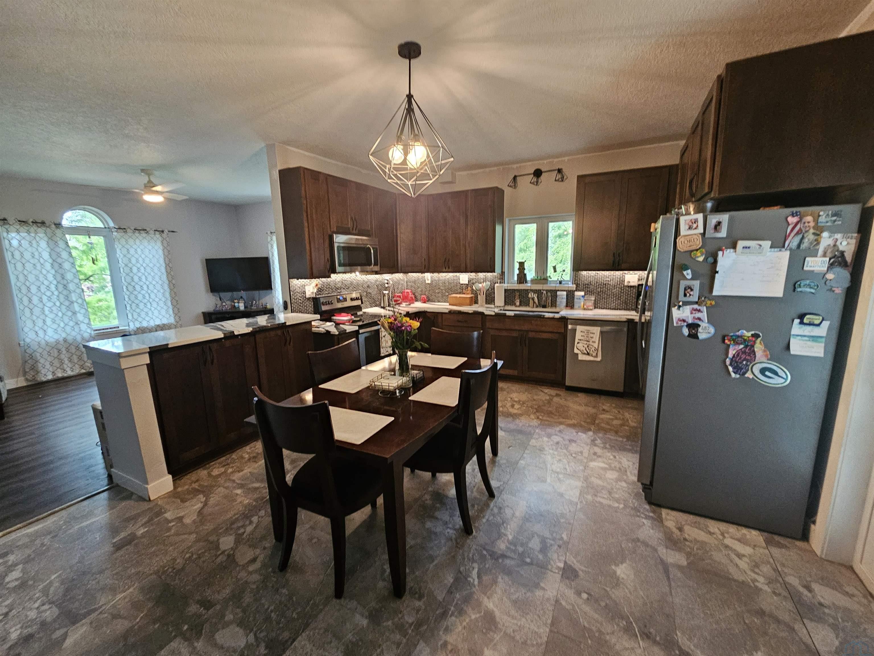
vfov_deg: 89.9
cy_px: 328
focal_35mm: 13
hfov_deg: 106.2
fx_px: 328
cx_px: 437
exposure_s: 1/30
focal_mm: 2.2
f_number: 2.2
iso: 320
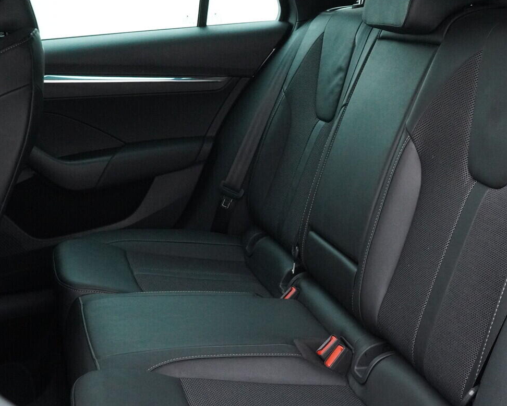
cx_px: 357
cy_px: 180
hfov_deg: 36.7
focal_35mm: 50
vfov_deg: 30.2
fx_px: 750
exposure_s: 1/100
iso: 6400
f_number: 9
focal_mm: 24
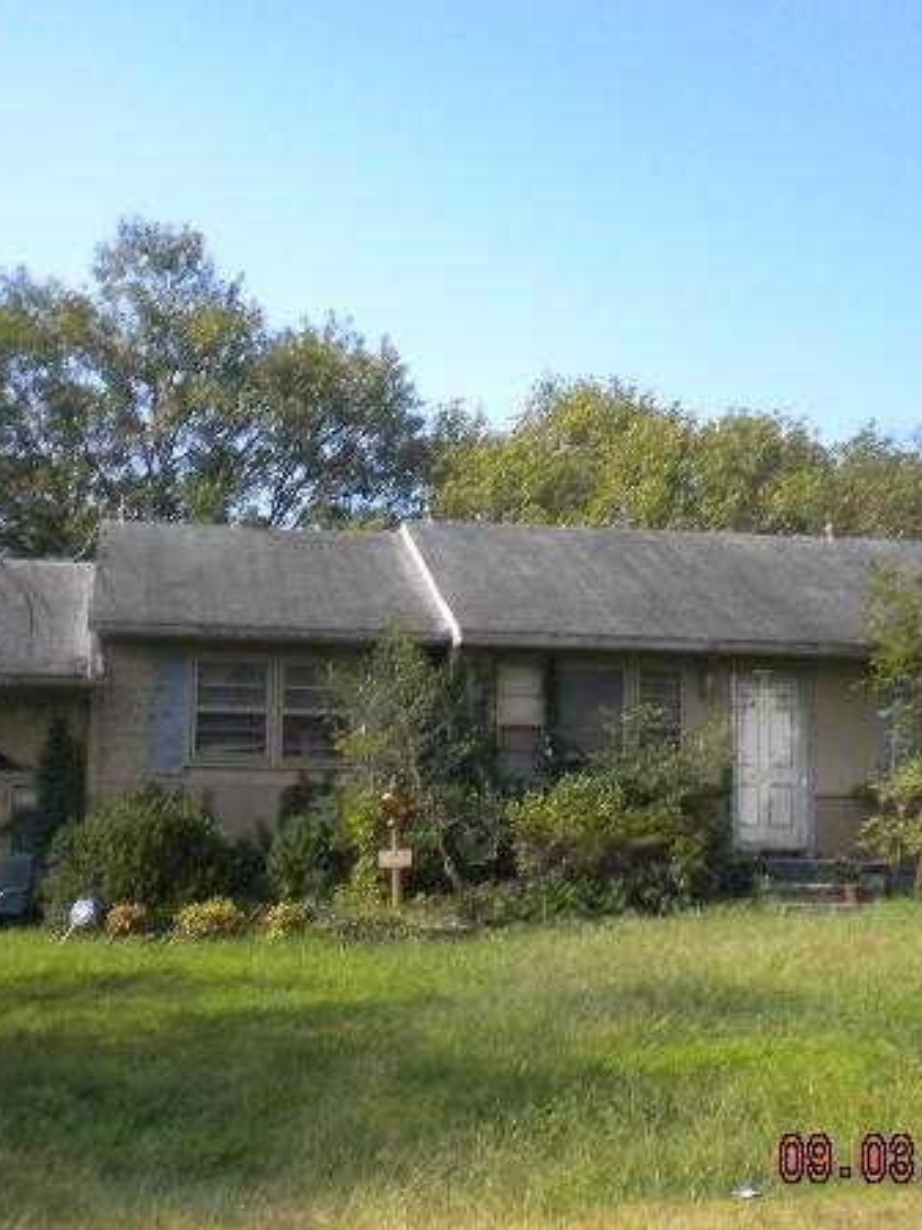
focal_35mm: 50
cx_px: 445
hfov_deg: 29.1
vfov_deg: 38.2
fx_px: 1776
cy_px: 637
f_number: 4.6
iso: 80
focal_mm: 6.3
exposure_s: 1/276
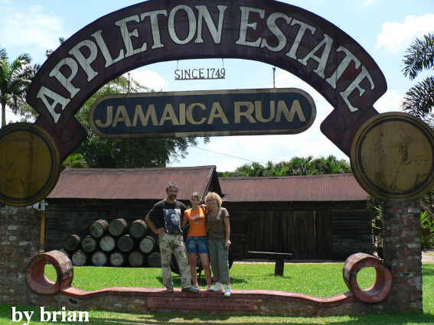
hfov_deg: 52.6
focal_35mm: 35
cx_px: 217
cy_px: 162
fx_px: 439
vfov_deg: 40.7
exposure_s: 1/400
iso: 64
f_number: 4
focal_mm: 6
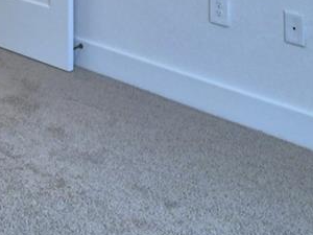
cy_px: -240
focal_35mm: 77
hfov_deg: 24.1
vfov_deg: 15.3
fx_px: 696
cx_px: -10
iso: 400
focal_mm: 10
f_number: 4.5
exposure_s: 1/50
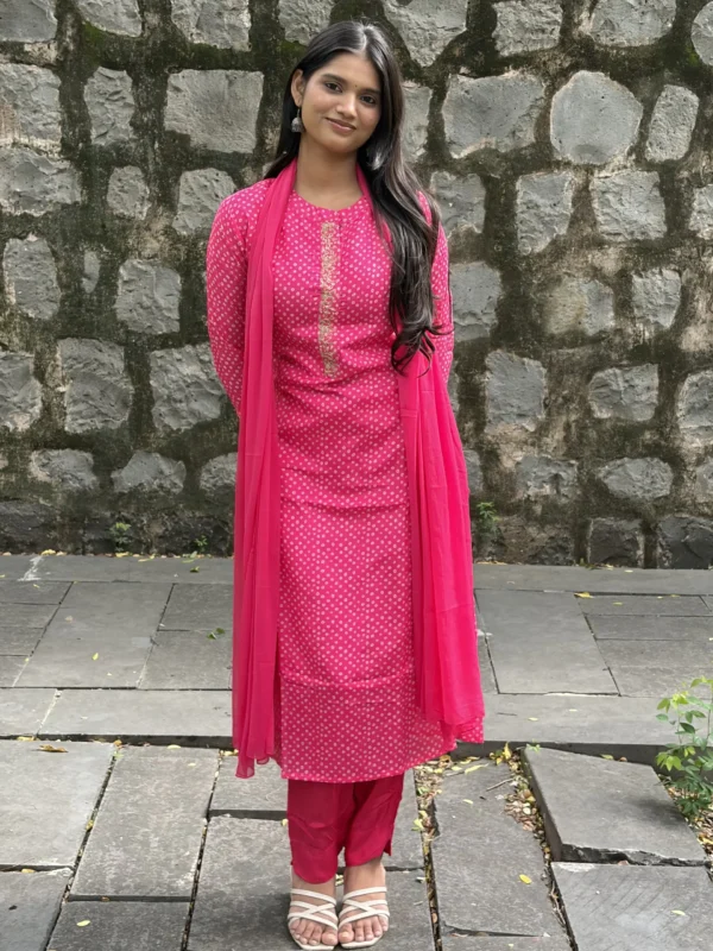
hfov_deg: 28.0
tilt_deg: -9.7
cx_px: 356
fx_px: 1428
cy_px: 476
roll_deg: -0.9
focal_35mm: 52
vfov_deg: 36.8
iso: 40
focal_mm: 5.96
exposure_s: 1/280
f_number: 1.6
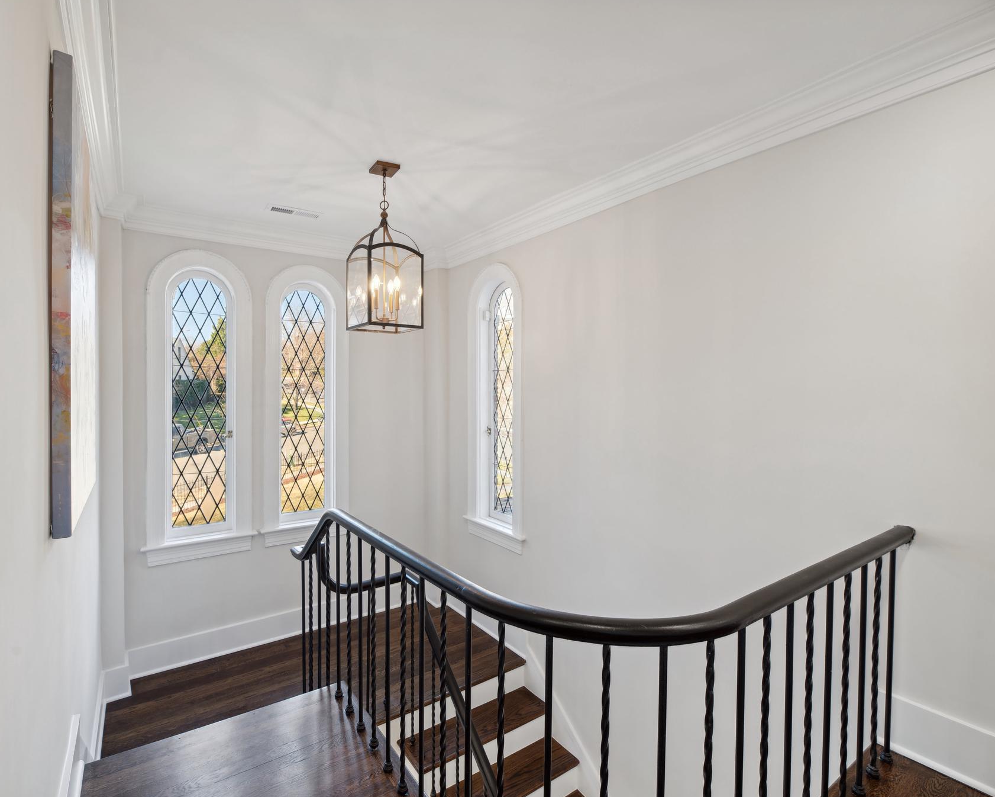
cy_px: 398
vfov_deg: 80.4
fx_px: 471
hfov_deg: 92.7
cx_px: 440
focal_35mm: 16
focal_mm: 14
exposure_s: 1/15
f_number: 9
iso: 200
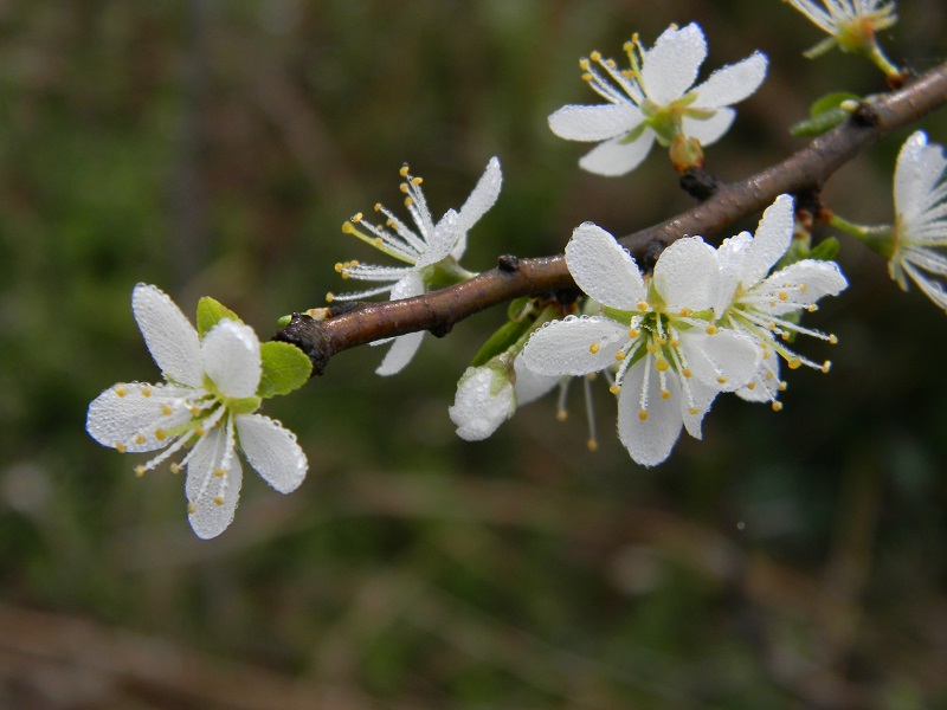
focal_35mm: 83
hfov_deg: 23.6
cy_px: 355
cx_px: 474
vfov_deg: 17.8
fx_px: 2271
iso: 80
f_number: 4.5
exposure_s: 1/260
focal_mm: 15.1
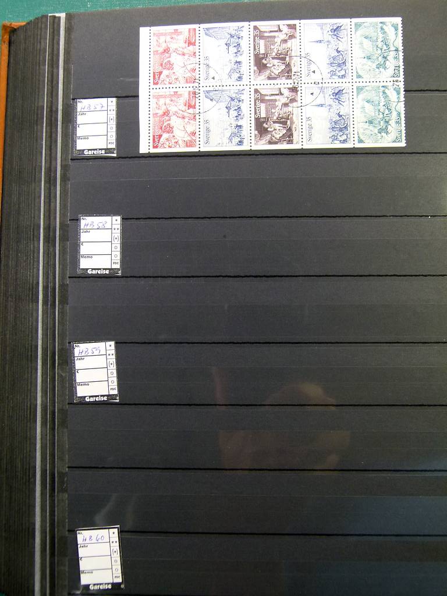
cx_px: 224
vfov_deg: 47.9
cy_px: 298
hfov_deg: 36.8
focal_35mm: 39
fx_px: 671
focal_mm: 7
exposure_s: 1/60
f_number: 3.1
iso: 125
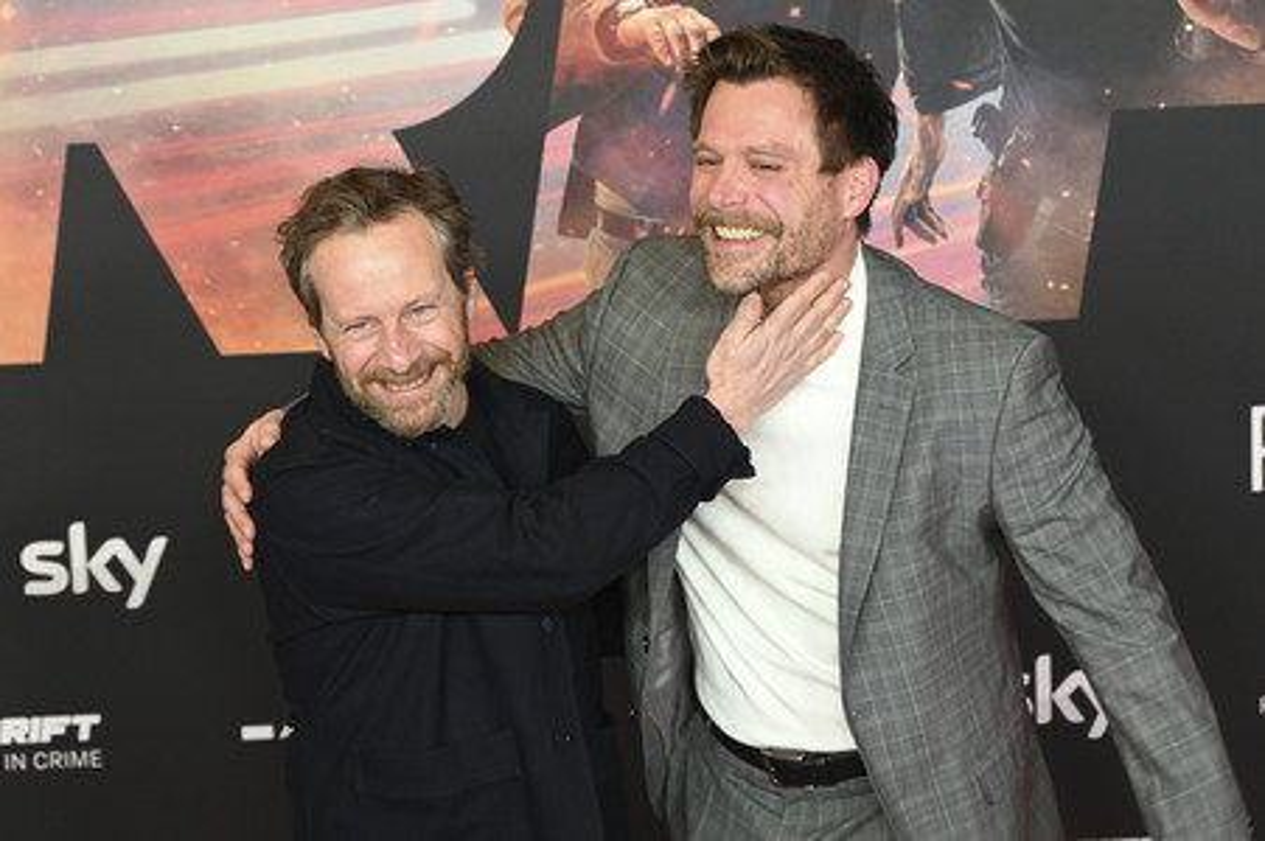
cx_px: 632
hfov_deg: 26.7
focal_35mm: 76
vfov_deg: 17.9
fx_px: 2669
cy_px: 420
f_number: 6
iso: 1000
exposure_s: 1/160
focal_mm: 76
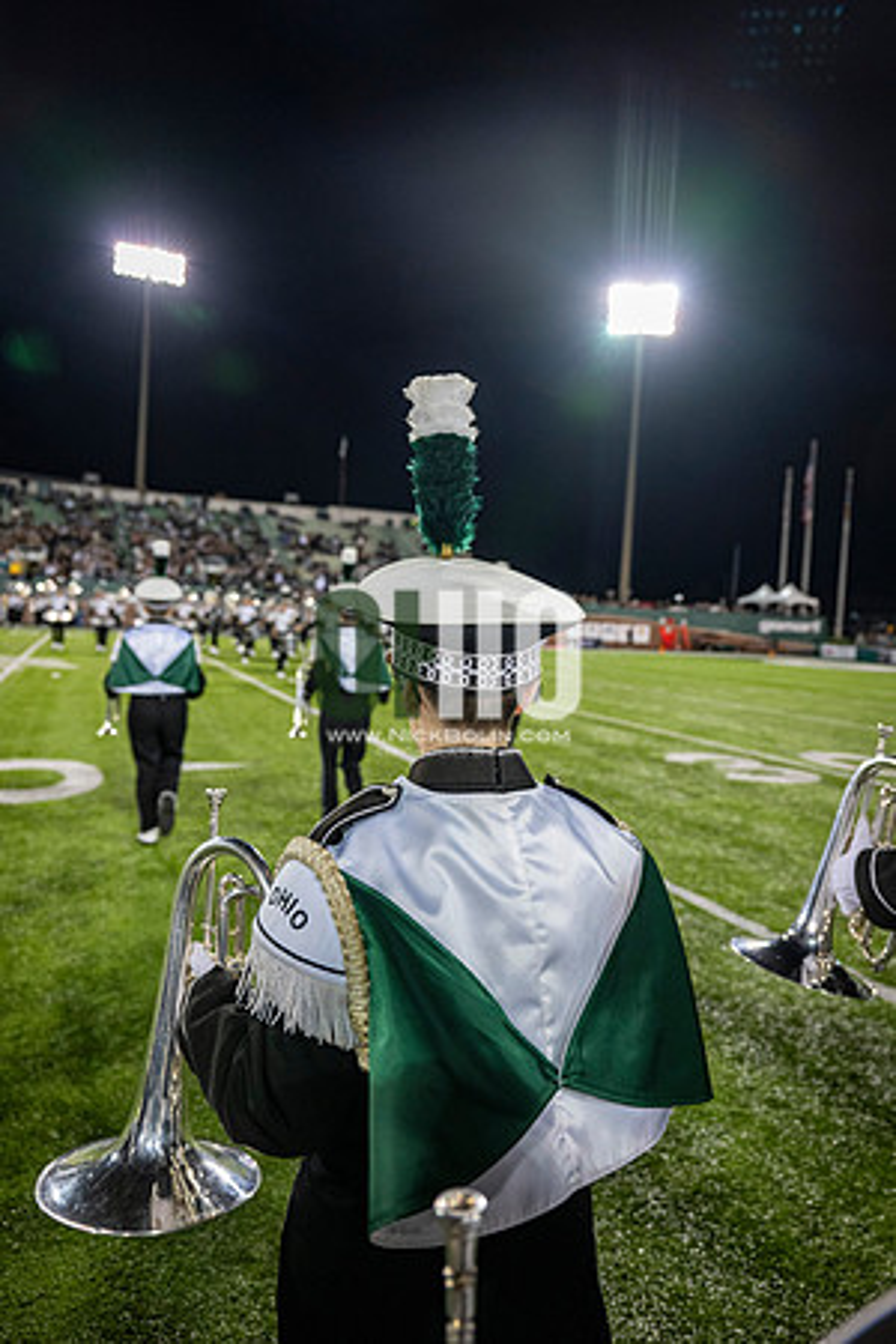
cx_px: 448
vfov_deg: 73.7
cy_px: 672
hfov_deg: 53.1
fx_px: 896
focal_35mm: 24
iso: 1250
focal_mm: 24
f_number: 3.2
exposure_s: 1/500
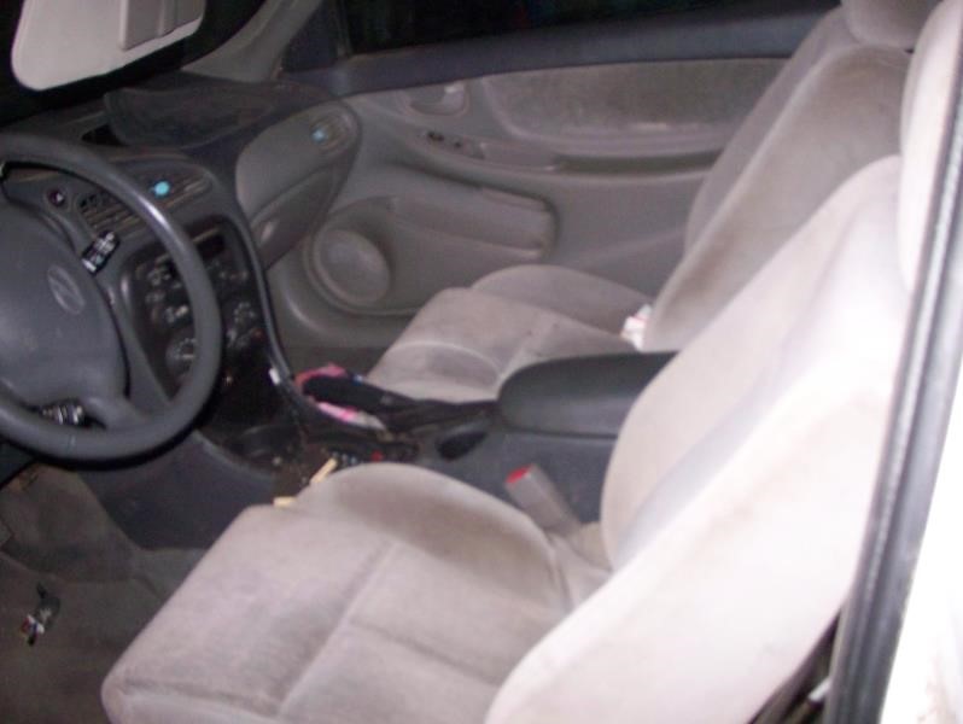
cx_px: 482
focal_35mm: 38
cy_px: 362
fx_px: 1058
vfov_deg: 37.8
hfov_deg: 48.9
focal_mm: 6.3
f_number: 3.9
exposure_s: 1/60
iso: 250
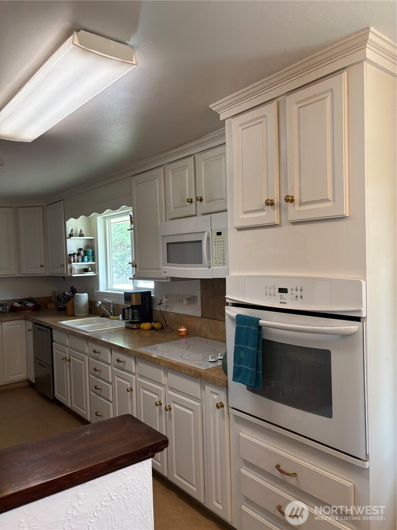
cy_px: 265
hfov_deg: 53.1
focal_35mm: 26
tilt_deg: -1.6
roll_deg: +1.1
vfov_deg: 67.3
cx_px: 198
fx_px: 398
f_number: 1.6
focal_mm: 5.96
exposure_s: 1/120
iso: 125
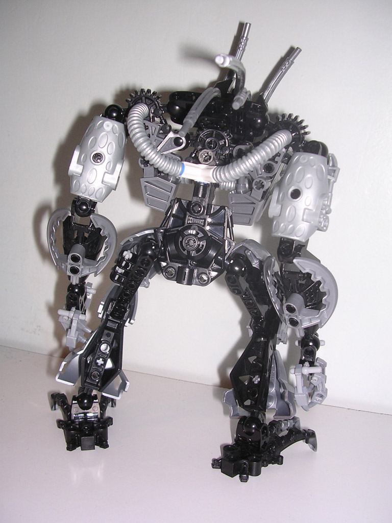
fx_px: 574
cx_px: 196
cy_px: 262
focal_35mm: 38
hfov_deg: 37.7
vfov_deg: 49.0
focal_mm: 5.8
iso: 100
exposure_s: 1/60.1
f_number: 2.8
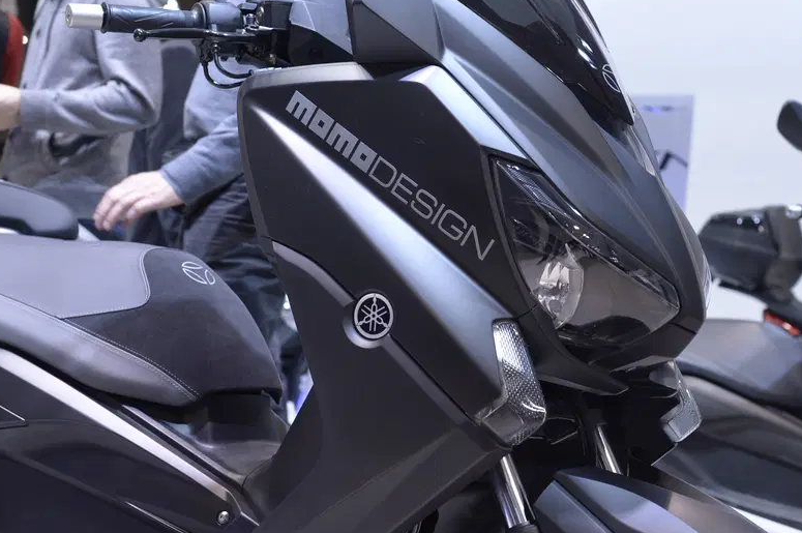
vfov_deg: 20.9
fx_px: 1447
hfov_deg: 31.0
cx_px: 442
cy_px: 234
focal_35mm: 65
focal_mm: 42
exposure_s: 1/160
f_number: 4.5
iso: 1000
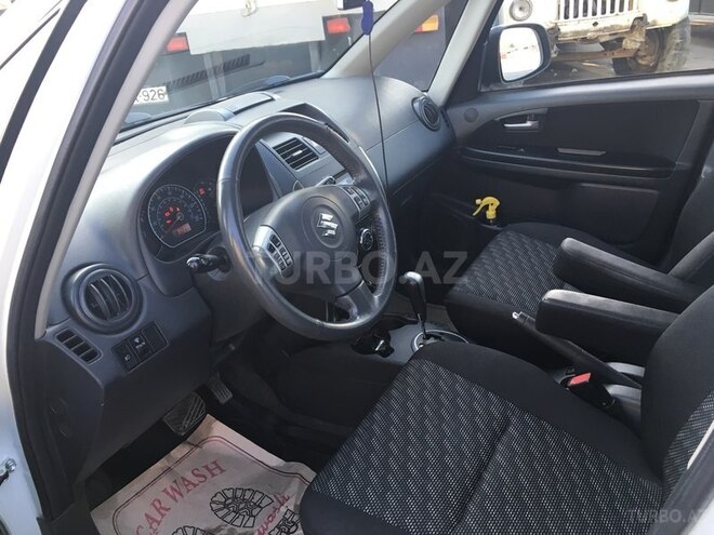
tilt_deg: -26.5
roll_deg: +2.2
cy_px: 268
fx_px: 598
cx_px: 357
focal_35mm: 29
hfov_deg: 61.7
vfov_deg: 48.2
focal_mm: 4.15
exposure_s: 1/33
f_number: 2.2
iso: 25
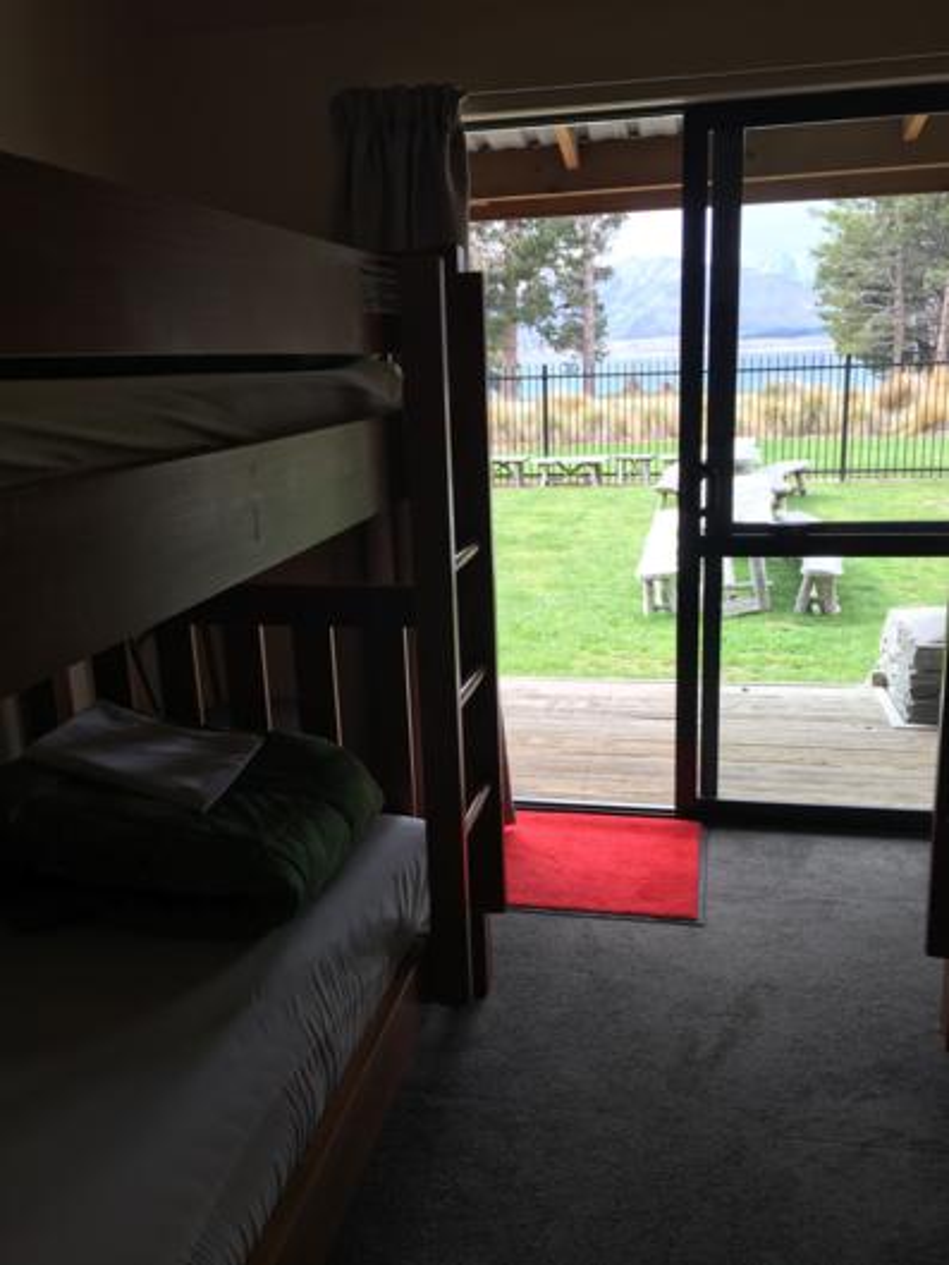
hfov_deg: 48.2
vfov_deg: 61.6
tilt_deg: -13.3
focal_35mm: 29
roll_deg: +2.5
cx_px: 474
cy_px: 632
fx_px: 1060
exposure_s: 1/116
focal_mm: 4.15
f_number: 2.2
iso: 25
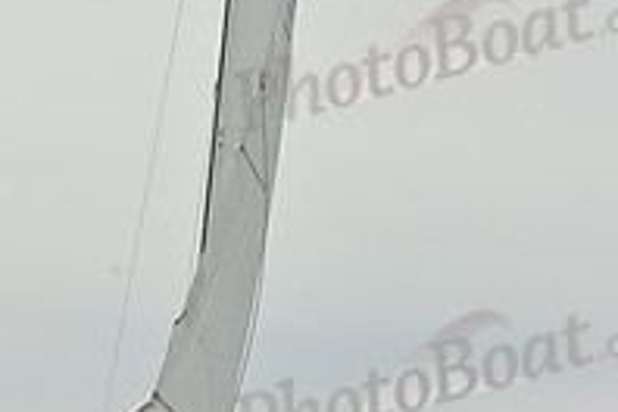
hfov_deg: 10.0
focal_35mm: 205
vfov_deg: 6.7
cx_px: 73
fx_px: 3519
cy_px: 259
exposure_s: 1/800
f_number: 11
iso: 320
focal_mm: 70
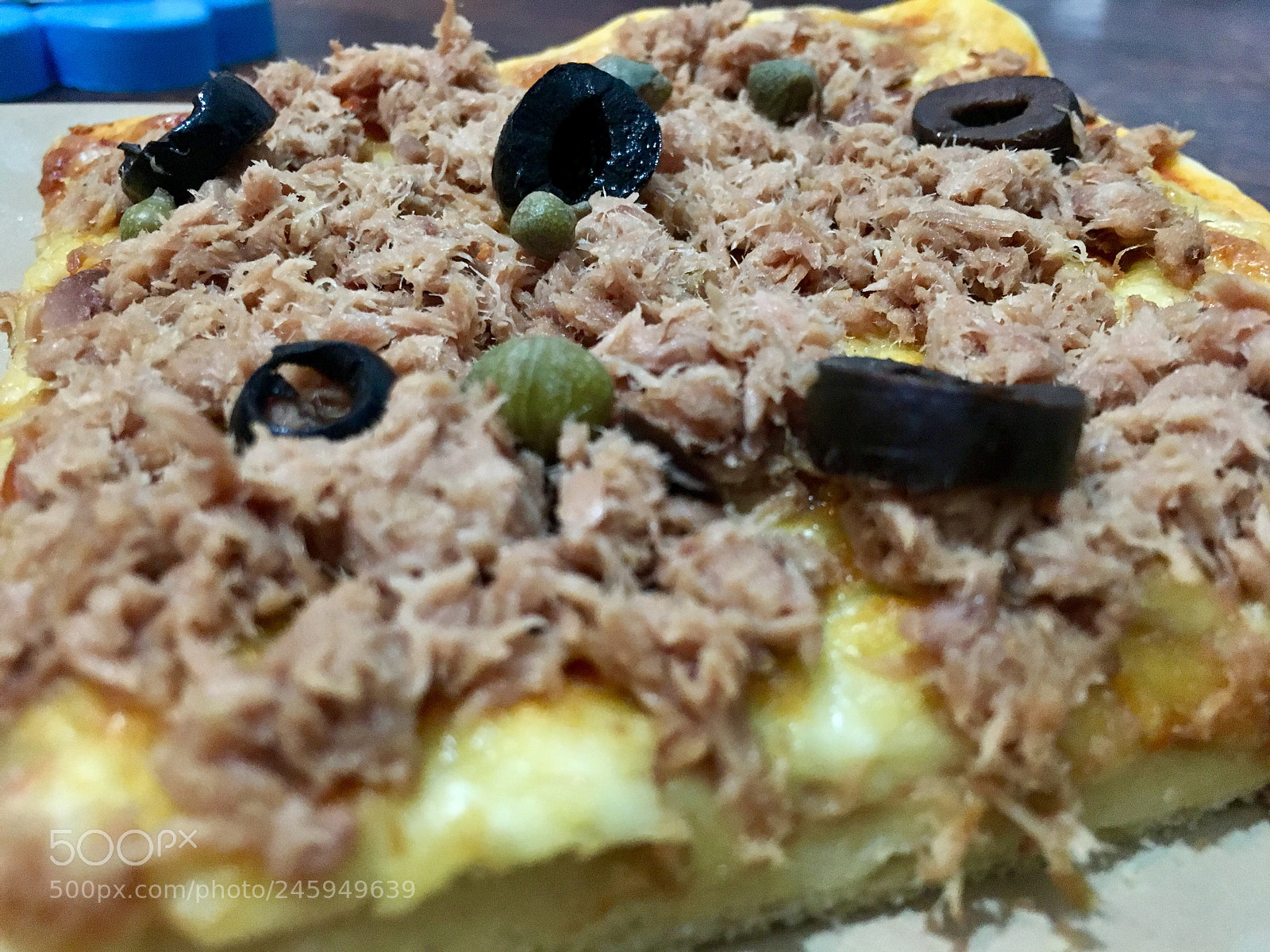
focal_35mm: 29
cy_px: 476
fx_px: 1064
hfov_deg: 61.7
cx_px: 635
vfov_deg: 48.2
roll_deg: -4.6
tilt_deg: -30.4
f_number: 2.2
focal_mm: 4.15
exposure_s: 1/17
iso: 200
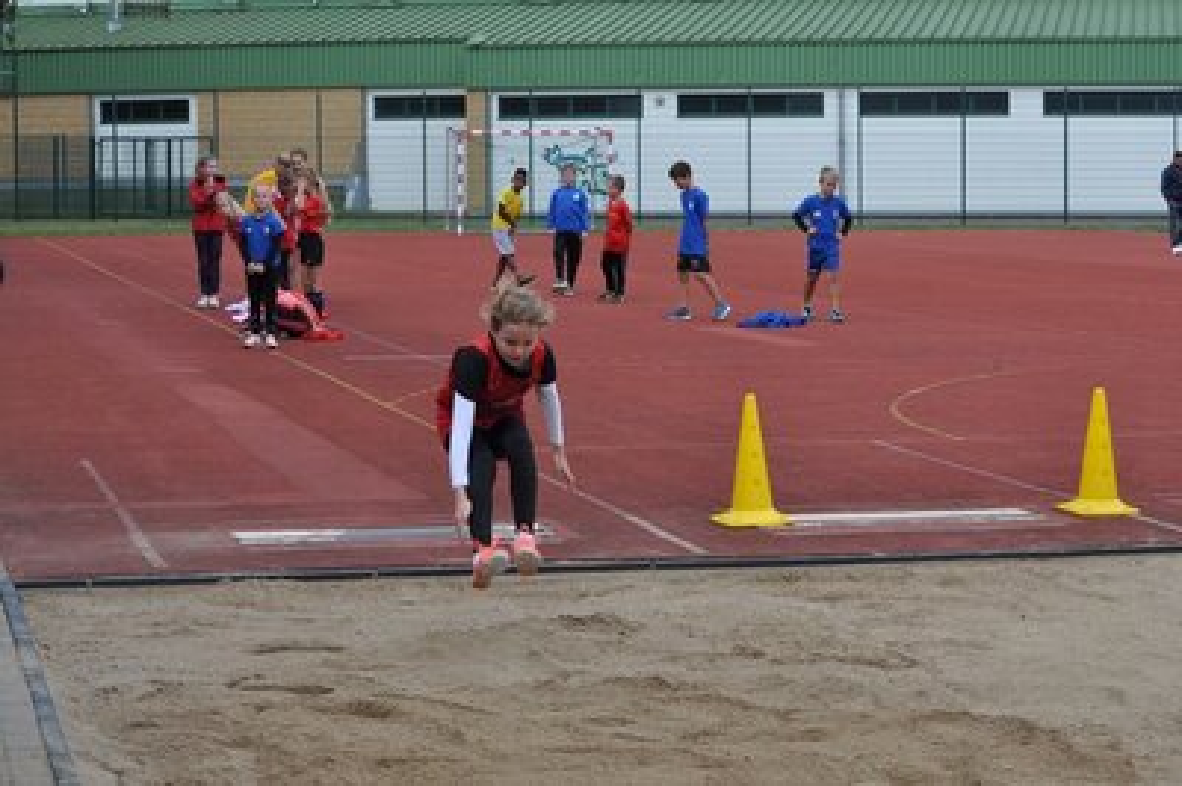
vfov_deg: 16.5
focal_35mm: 82
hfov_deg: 24.6
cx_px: 591
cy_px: 393
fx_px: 2706
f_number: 8
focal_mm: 55
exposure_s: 1/250
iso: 200
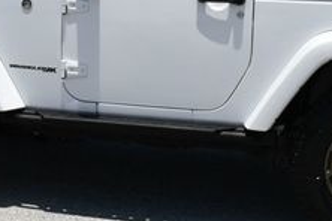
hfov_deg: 16.1
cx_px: 199
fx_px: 1171
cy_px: -45
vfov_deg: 10.6
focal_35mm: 127
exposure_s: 1/320
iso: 100
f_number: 9
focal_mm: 22
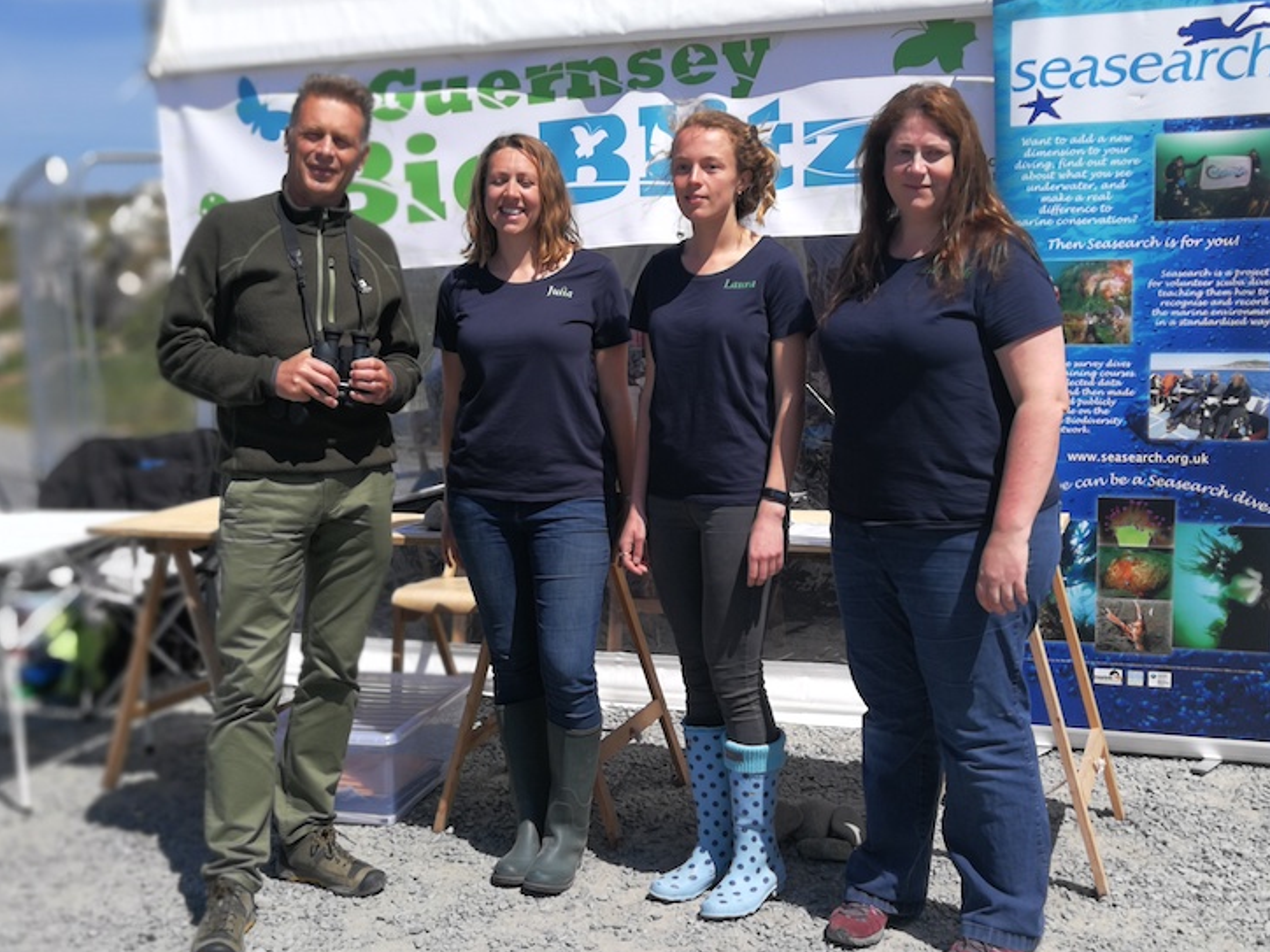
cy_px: 466
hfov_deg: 44.7
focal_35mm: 42
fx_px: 1541
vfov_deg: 34.3
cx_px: 572
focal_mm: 3.95
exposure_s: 1/2208
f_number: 4
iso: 50
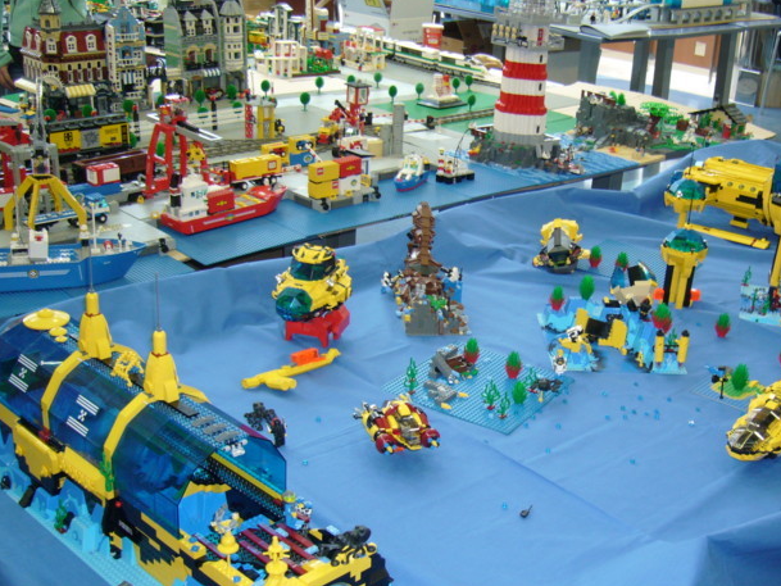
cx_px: 482
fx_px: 1038
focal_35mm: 46
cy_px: 297
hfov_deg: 41.0
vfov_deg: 31.5
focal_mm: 5.8
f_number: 2.8
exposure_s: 1/10
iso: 100
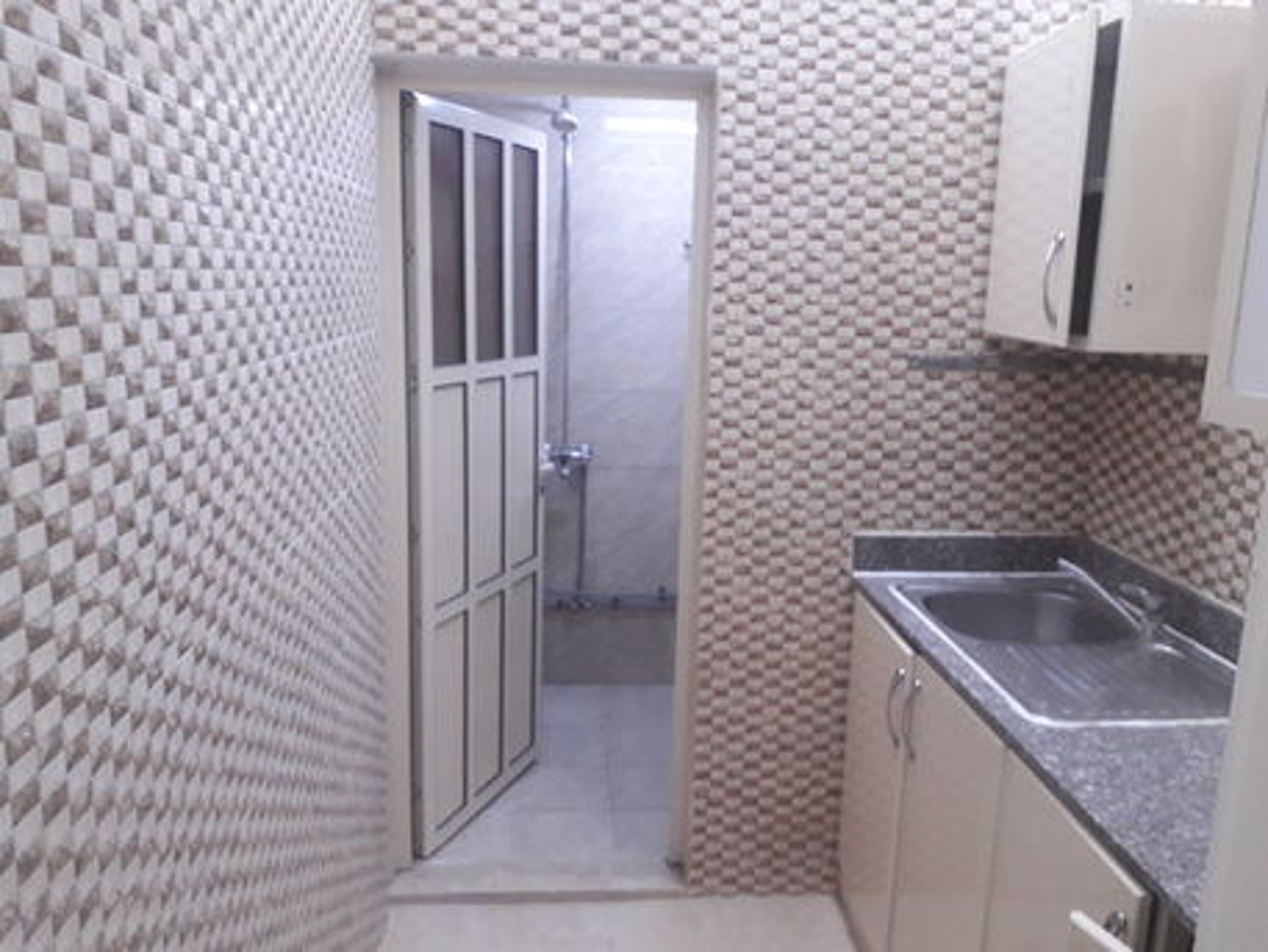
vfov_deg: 51.4
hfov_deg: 65.3
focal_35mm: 27
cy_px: 476
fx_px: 989
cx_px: 634
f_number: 1.9
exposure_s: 1/25
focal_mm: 3.6
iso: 320
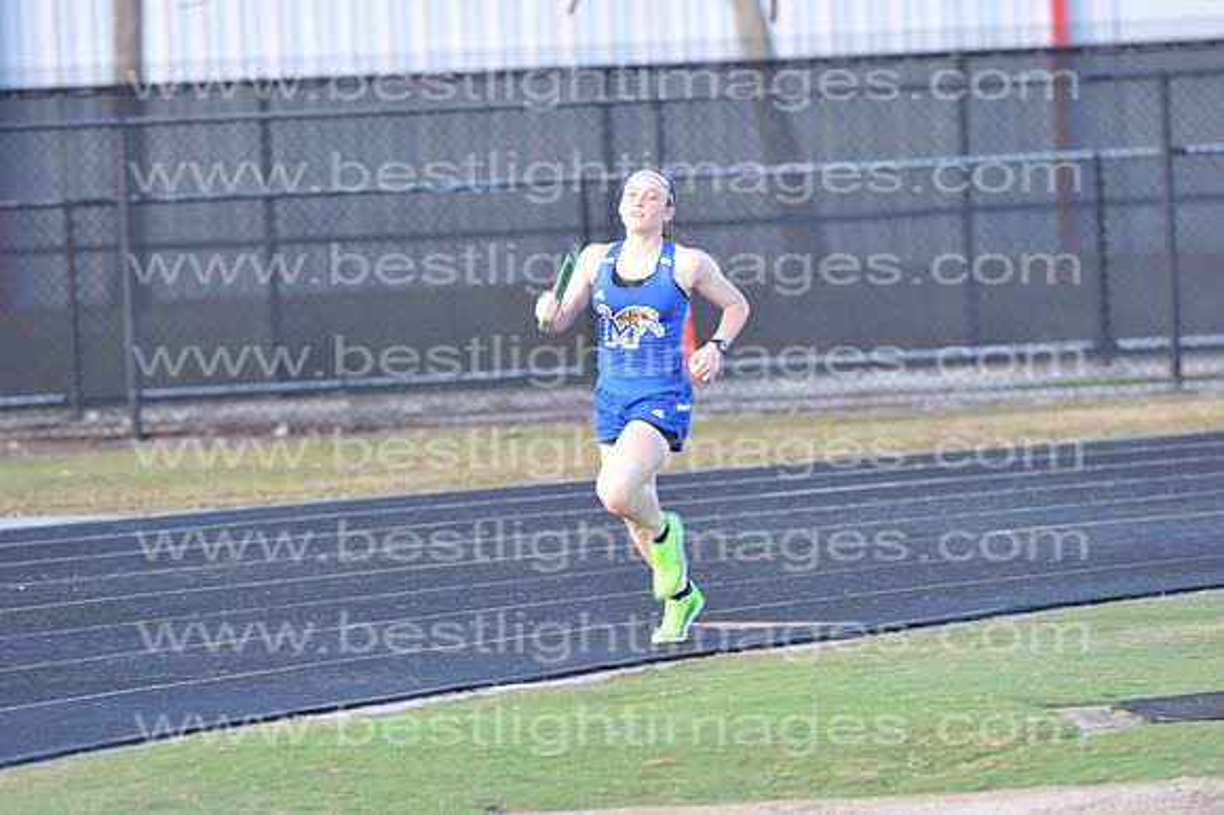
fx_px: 10194
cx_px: 612
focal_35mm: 300
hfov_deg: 6.9
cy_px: 408
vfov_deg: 4.6
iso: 320
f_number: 4.5
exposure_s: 1/200
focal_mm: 300
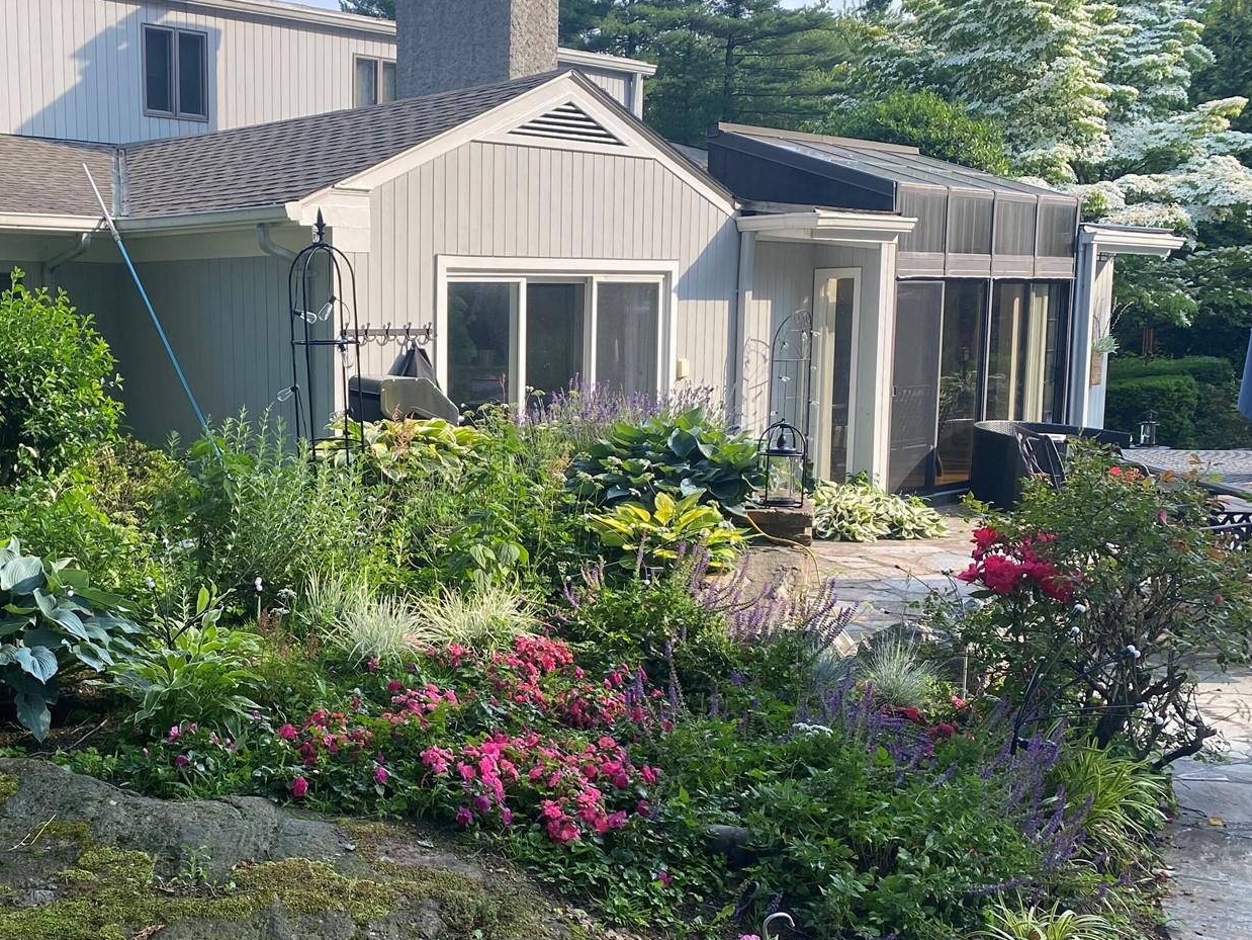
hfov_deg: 42.6
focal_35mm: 43
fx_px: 1556
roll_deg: +0.2
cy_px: 548
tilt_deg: -7.5
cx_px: 326
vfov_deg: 33.5
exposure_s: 1/623
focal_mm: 4.25
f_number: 1.8
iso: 32
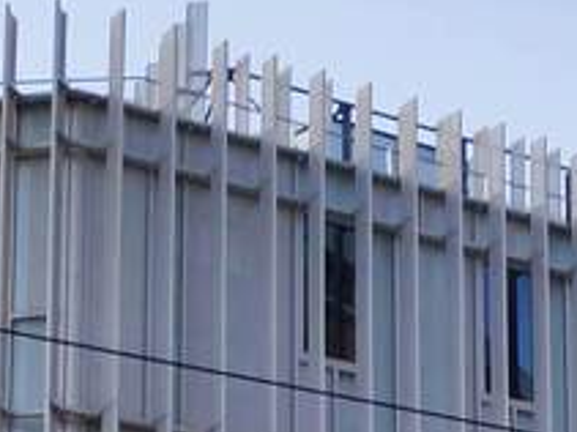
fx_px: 1616
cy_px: 891
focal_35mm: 97
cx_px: 779
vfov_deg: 13.0
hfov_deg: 18.6
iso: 371
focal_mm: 3.94
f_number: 1.9
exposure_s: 1/50
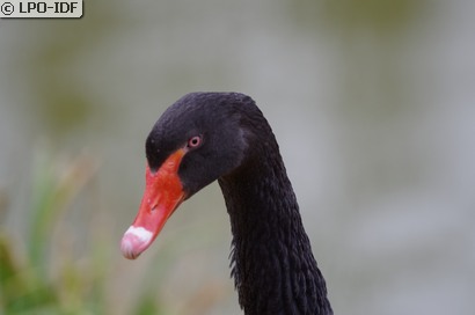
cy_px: 158
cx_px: 238
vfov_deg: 3.0
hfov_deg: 4.6
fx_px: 5928
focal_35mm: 450
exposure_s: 1/200
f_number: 4
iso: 400
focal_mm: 300
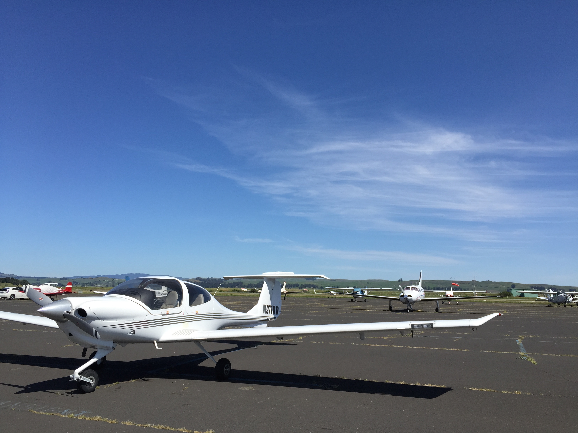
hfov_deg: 61.7
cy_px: 216
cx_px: 289
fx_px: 484
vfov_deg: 48.2
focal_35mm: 29
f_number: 2.2
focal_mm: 4.15
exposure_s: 1/2639
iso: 32
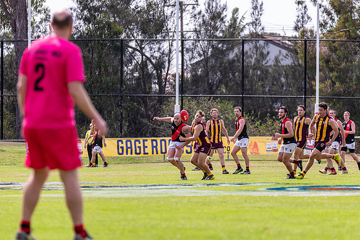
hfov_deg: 6.3
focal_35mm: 327
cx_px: 180
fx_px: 3272
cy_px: 120
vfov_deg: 4.2
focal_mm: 320
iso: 800
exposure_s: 1/2000
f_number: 6.3
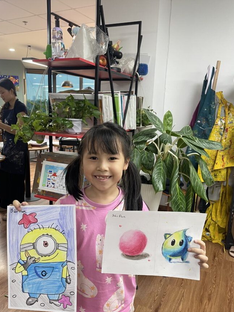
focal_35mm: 30
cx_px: 101
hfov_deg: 46.7
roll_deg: -0.7
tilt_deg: -13.4
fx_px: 270
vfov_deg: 59.9
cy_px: 171
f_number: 1.6
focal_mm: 4.2
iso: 80
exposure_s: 1/50
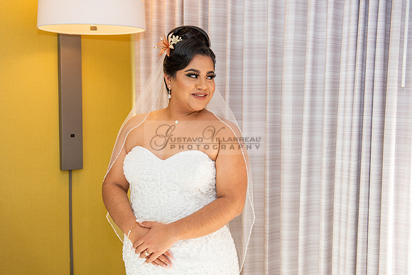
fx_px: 555
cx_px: 183
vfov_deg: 27.8
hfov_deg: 40.7
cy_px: 144
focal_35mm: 48
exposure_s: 1/160
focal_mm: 42
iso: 400
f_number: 3.5
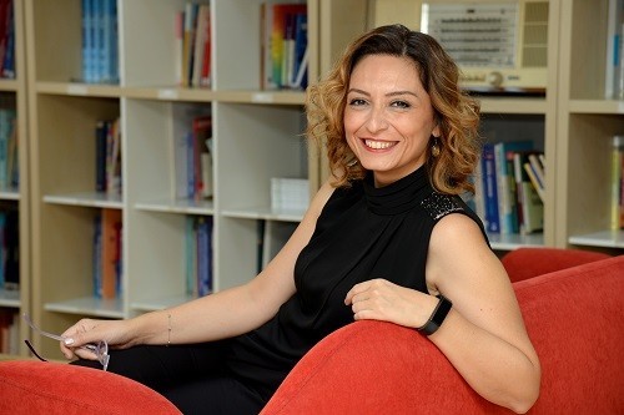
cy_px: 208
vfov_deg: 11.4
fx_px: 2079
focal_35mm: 120
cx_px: 312
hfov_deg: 17.1
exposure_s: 1/60
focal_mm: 120
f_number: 5.6
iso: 320
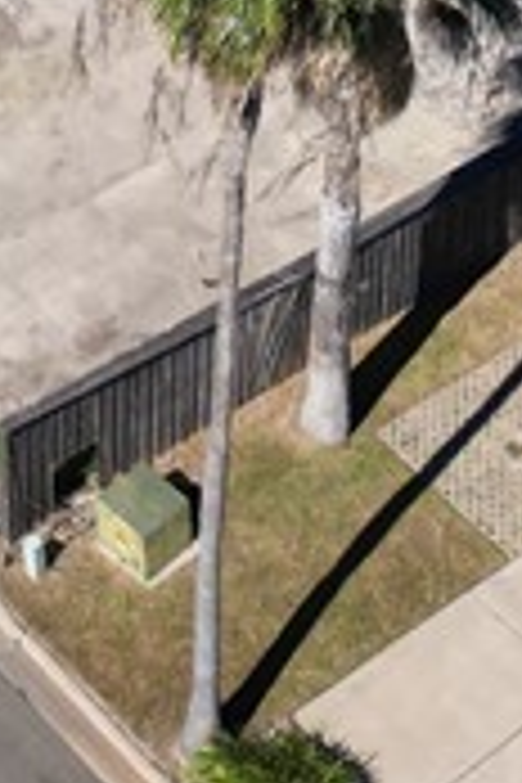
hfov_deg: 9.1
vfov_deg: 12.0
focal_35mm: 147
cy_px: -909
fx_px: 3197
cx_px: -261
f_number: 1.7
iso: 110
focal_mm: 6.72
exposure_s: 1/3200
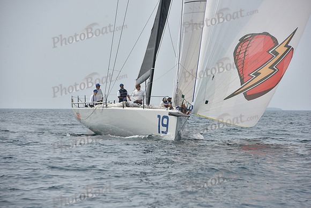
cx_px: 156
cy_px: 104
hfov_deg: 10.3
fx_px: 1728
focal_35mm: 200
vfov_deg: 6.9
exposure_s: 1/1250
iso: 250
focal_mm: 200
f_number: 8
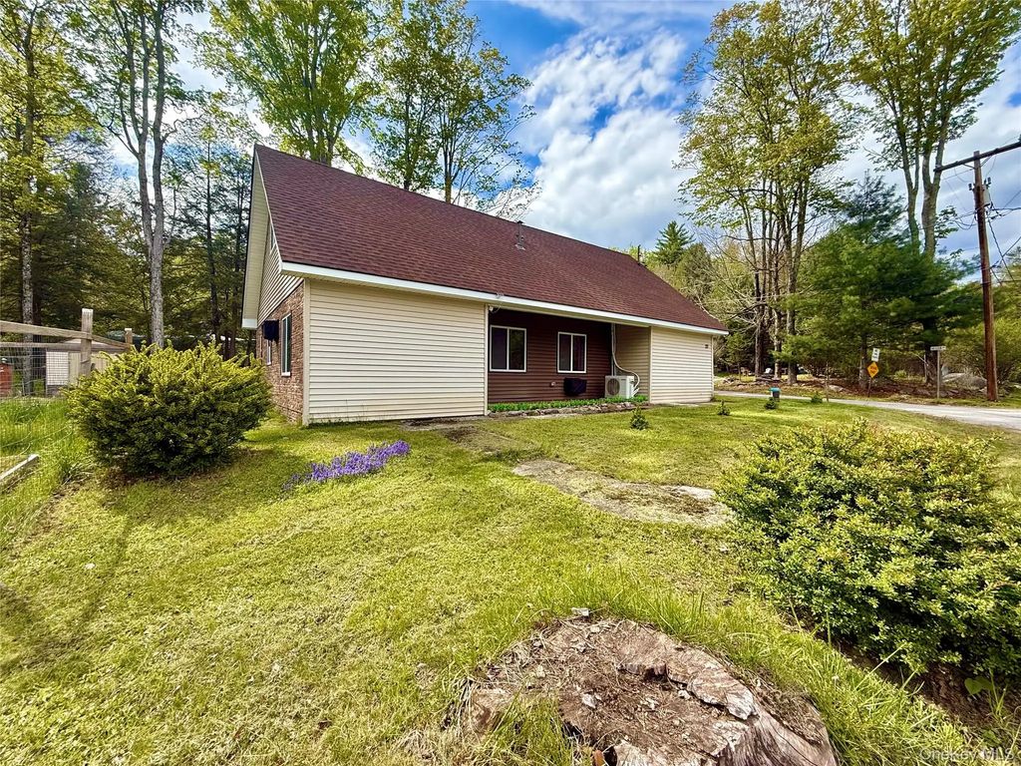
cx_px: 510
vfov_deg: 85.7
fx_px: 413
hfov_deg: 102.1
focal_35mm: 14
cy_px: 383
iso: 64
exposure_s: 1/1033
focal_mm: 2.22
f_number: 2.2
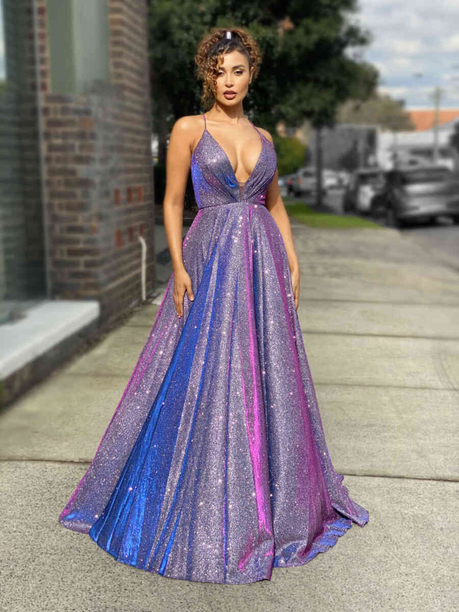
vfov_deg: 36.8
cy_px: 306
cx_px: 230
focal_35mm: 52
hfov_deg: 28.0
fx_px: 919
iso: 20
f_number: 2
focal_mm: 6
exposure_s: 1/737
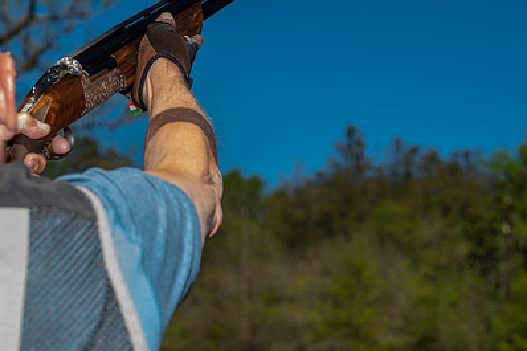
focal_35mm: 102
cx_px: 257
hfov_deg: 20.0
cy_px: 150
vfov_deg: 13.4
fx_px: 1492
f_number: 7.1
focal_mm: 70
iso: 50
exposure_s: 1/250
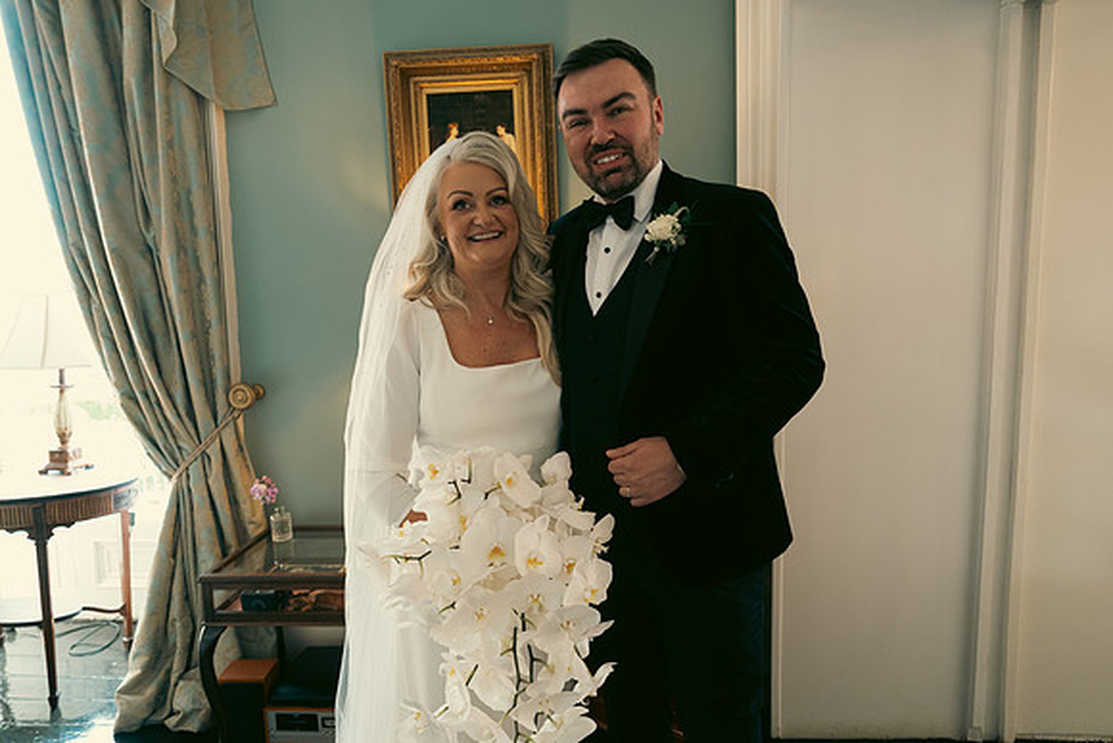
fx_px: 742
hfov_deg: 73.7
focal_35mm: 24
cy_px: 372
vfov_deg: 53.2
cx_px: 556
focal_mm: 24
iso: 1250
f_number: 3.5
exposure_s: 1/160
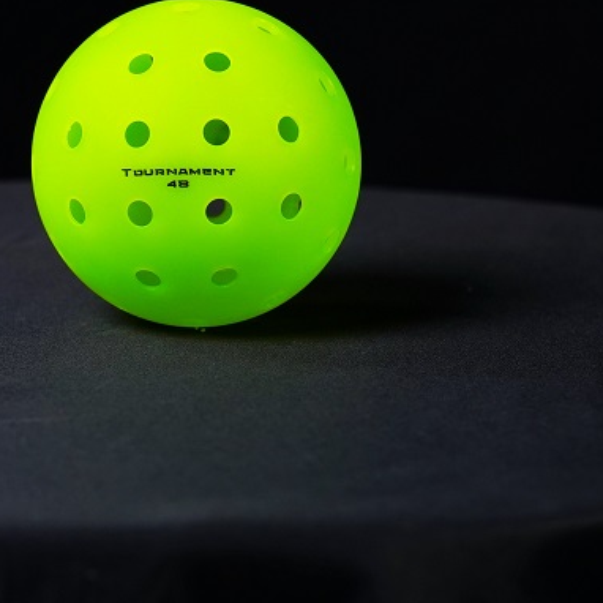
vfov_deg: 7.0
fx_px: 4907
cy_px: 156
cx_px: 224
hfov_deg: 7.0
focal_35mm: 249
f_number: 5
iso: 640
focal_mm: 75
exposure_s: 1/125
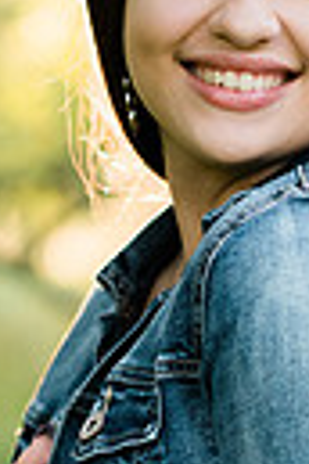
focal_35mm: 296
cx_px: 194
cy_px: 317
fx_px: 3811
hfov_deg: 4.6
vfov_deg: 7.0
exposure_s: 1/640
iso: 1000
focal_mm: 85
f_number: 2.8
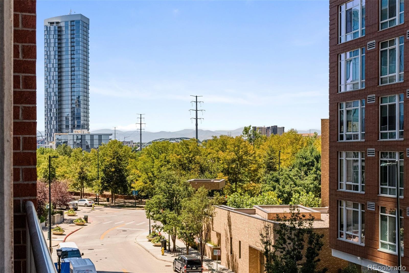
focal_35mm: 48
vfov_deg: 28.1
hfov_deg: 41.1
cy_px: 136
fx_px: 545
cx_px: 204
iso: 2000
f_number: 8
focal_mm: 32
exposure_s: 1/8000
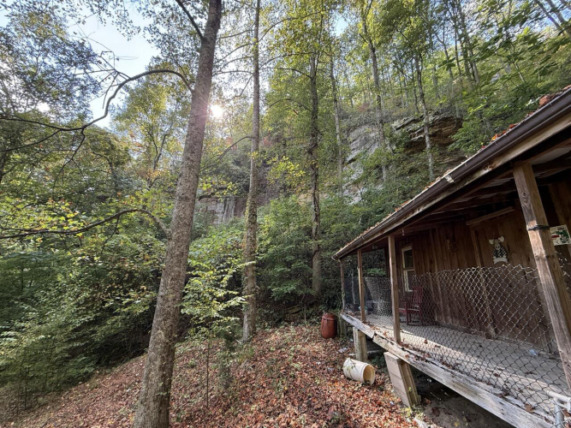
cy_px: 214
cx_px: 286
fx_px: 231
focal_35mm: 14
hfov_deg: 102.1
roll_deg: -3.1
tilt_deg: +17.6
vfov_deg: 85.7
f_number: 2.2
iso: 100
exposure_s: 1/99
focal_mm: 2.22
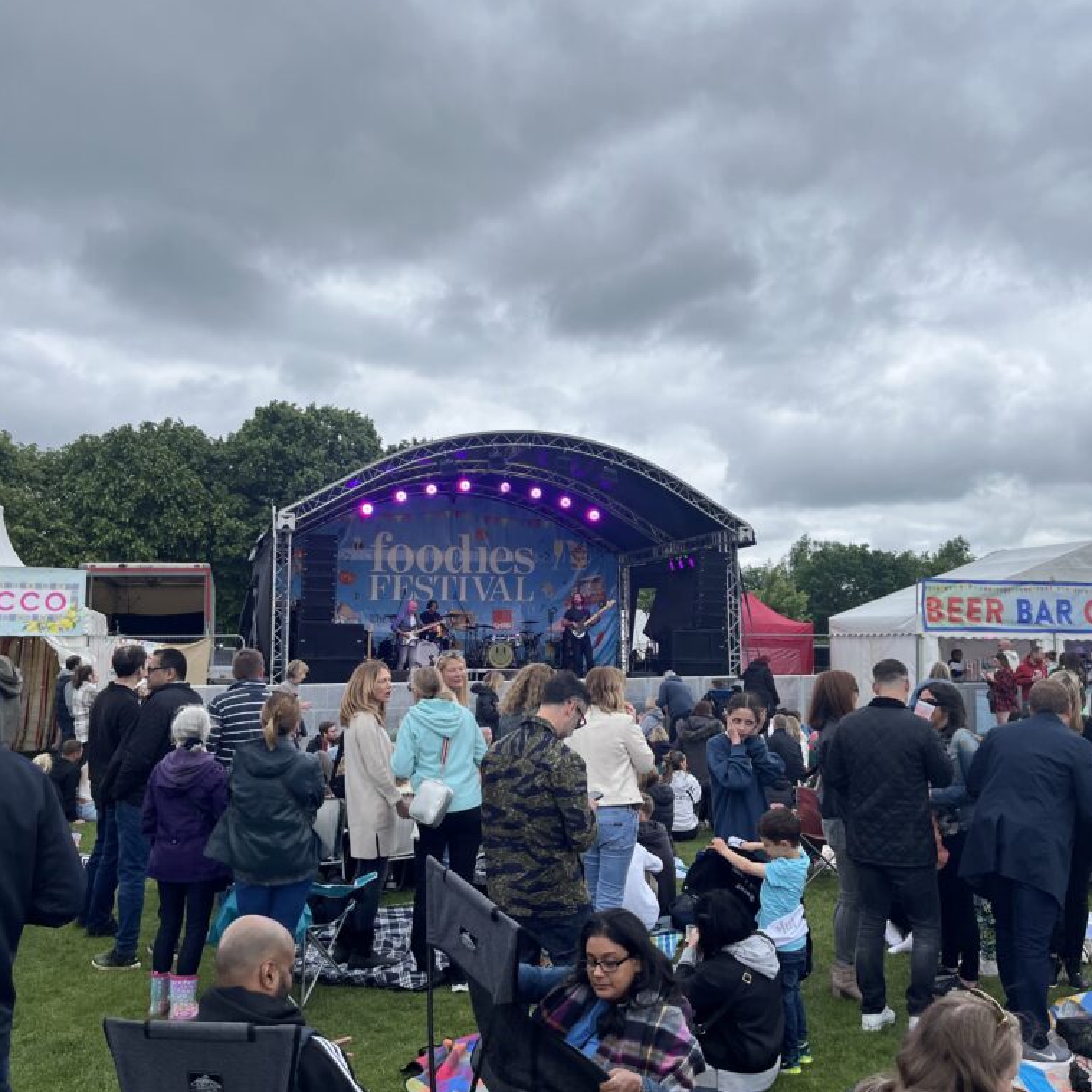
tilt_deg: +5.3
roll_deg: -0.6
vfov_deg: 52.5
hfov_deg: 52.5
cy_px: 545
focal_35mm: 31
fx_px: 1106
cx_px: 570
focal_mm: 5.1
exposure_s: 1/1776
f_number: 1.6
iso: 50
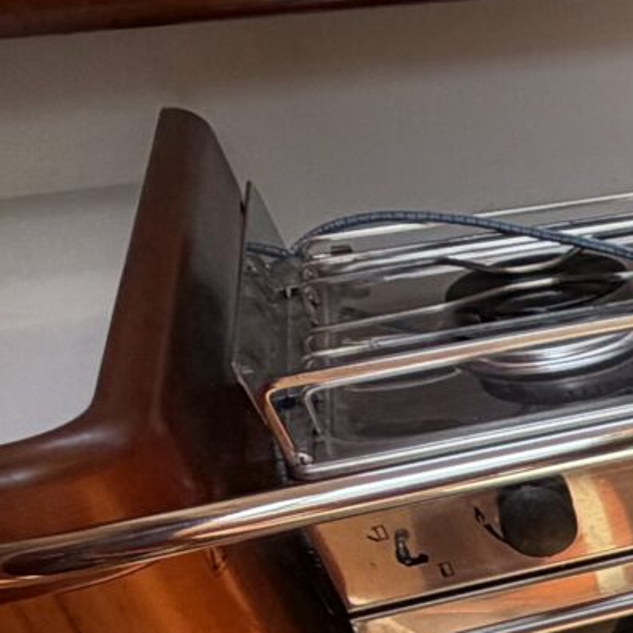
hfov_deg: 13.3
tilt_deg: -32.4
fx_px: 1655
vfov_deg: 20.8
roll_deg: -1.9
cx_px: 1650
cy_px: 670
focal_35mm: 80
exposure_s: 1/121
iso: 64
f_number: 2.2
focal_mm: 2.22
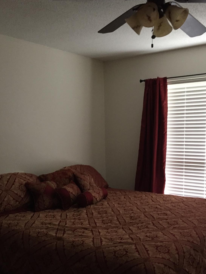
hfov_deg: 35.9
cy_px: 176
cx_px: 117
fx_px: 317
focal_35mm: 40
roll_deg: +0.8
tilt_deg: -9.5
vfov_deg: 46.3
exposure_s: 1/24
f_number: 2.2
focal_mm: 4.15
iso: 250
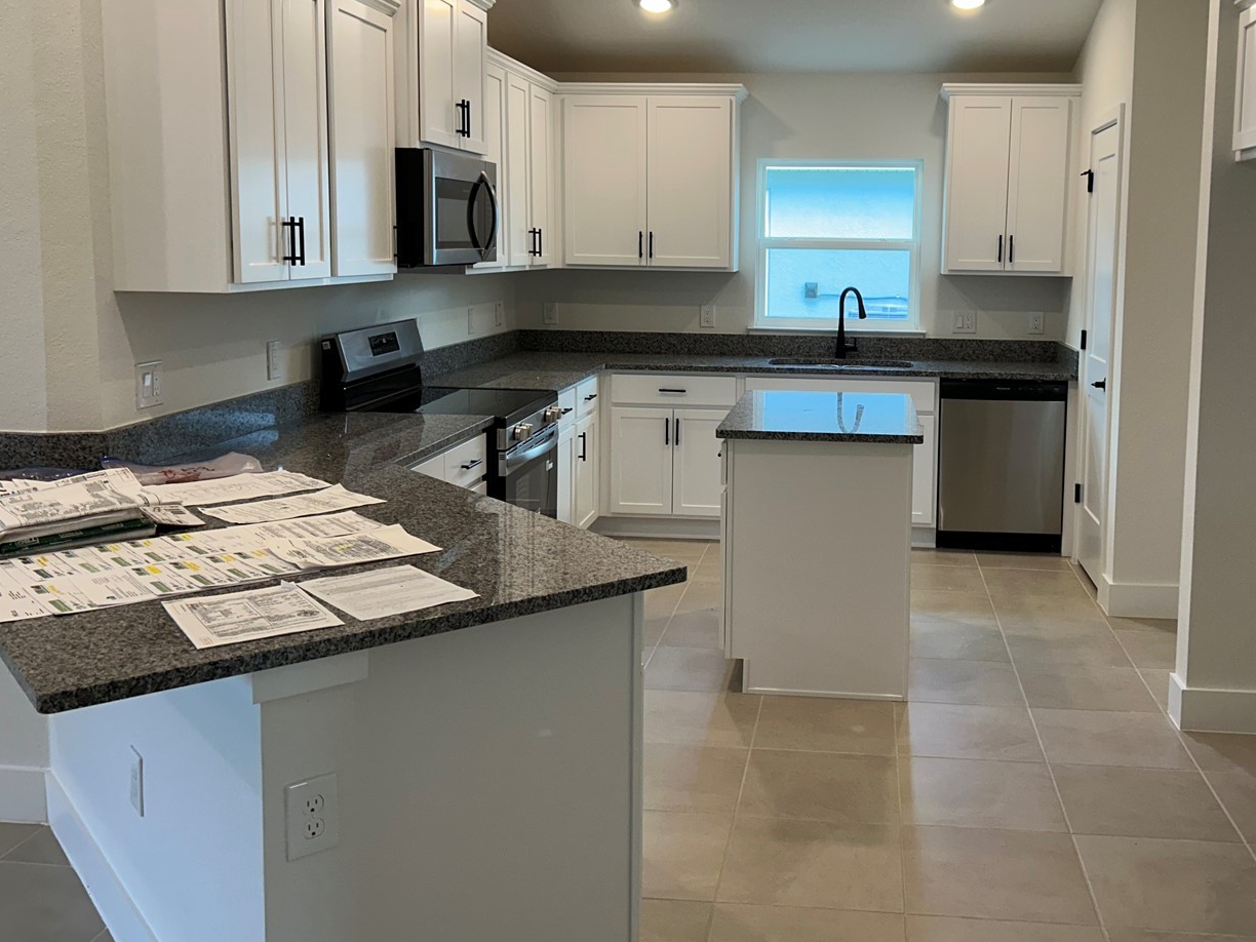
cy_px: 363
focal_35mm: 34
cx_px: 754
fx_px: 1234
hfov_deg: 53.6
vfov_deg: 41.5
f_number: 1.5
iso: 80
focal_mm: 5.7
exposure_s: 1/120
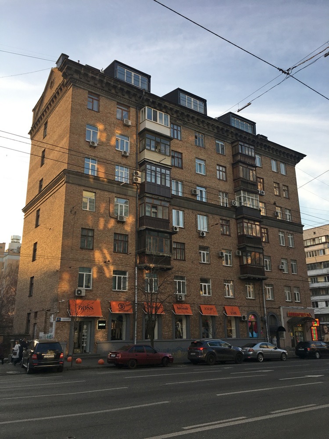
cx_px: 164
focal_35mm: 29
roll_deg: +0.9
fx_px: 367
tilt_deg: +16.4
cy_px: 220
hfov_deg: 48.2
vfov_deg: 61.7
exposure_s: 1/324
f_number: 2.2
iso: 25
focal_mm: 4.15
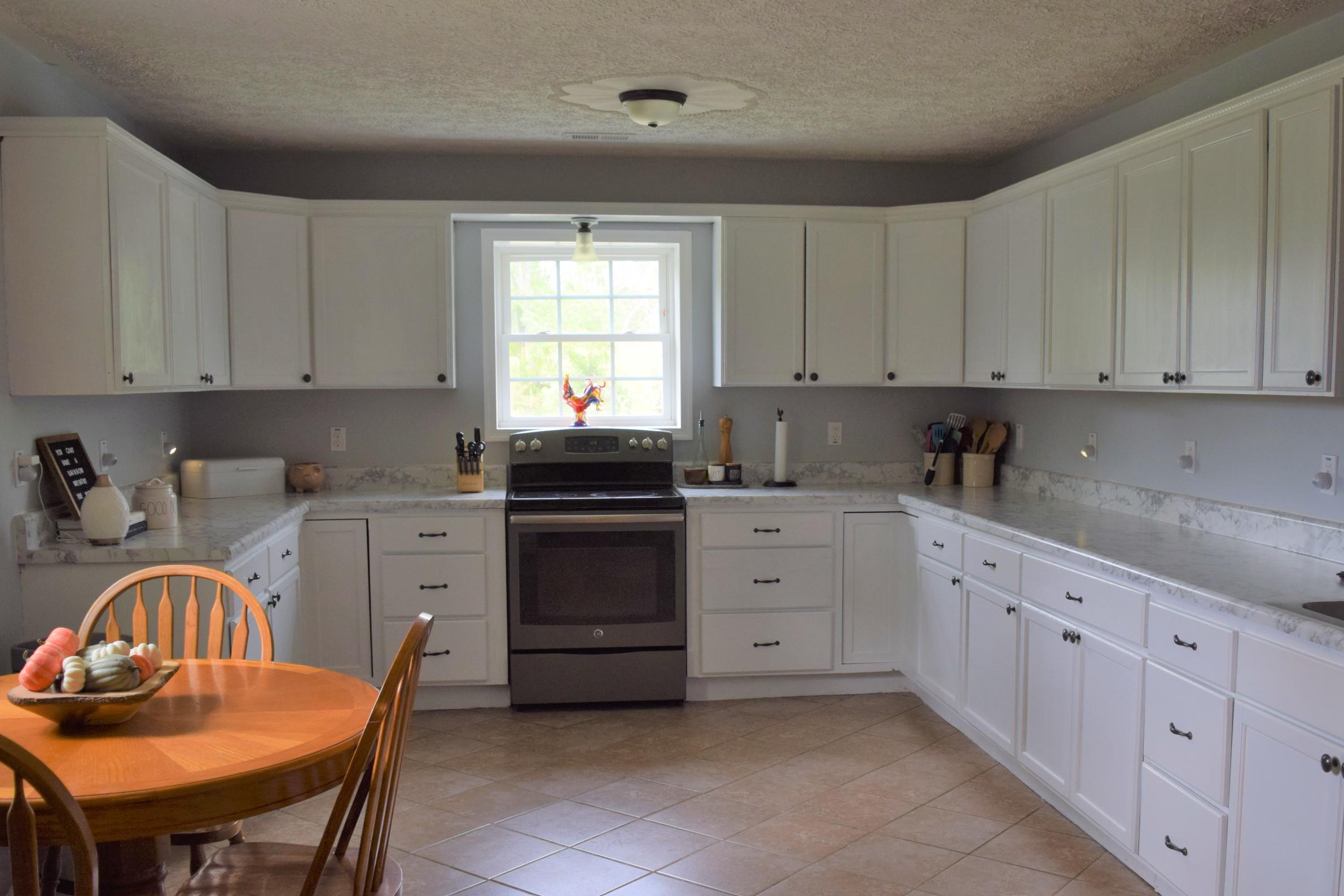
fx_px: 1269
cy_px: 515
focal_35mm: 34
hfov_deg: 55.7
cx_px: 730
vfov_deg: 38.8
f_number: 4.5
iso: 400
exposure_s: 1/80
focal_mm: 18
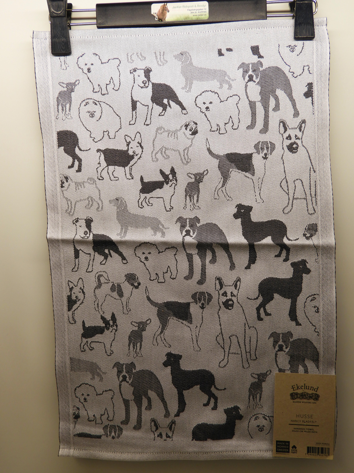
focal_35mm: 33
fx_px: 450
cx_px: 177
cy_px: 236
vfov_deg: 55.4
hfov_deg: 42.9
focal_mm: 5.9
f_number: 3.6
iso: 100
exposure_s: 1/50
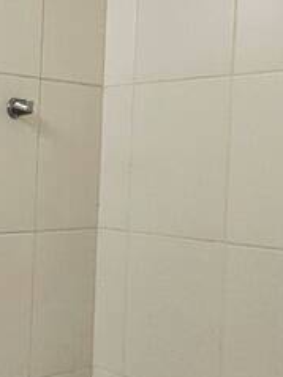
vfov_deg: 33.2
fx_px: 633
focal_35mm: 58
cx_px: -158
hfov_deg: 20.9
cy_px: 182
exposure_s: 1/40
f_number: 2.2
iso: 320
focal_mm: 1.7
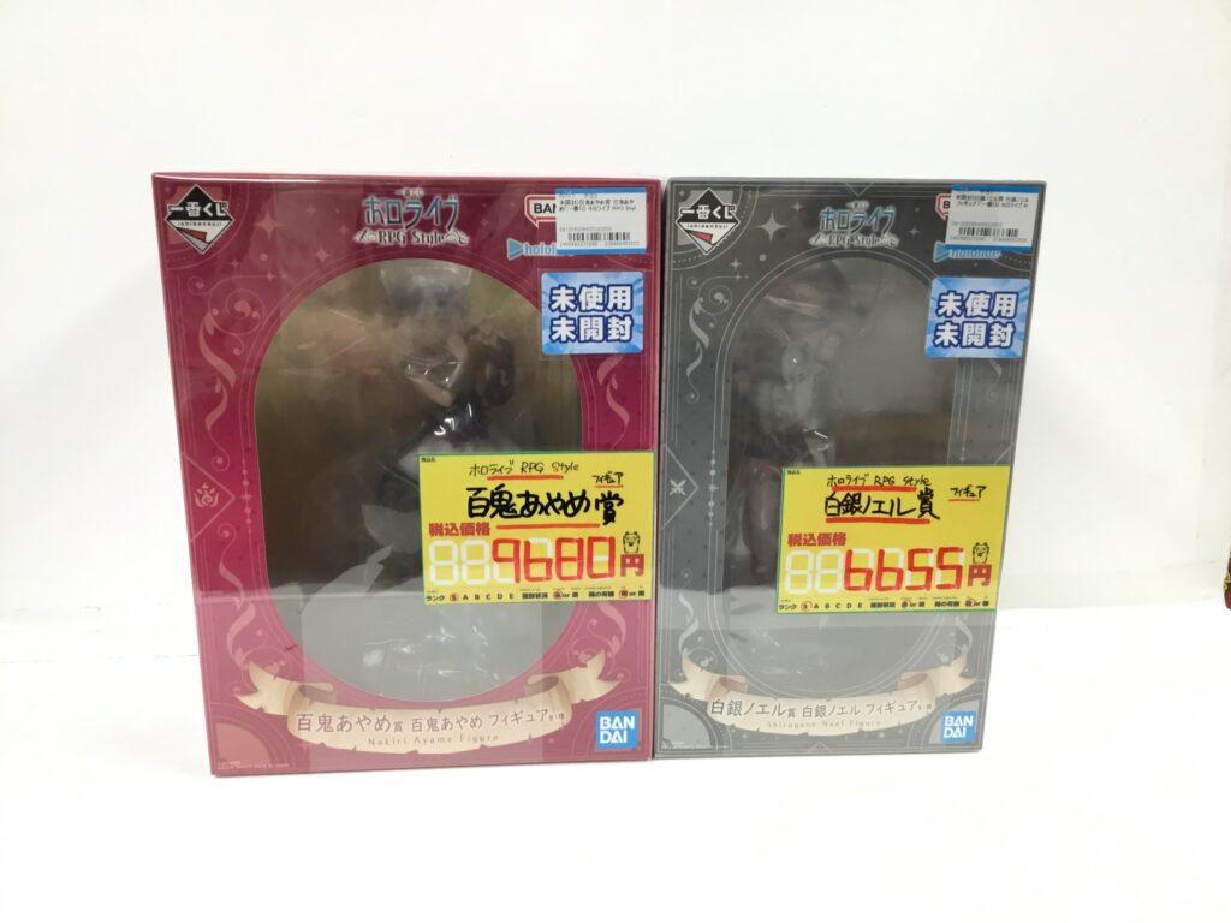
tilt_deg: -14.6
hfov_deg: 58.4
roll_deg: -0.4
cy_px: 462
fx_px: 1102
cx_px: 616
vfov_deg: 45.4
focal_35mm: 31
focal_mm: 3.3
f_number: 2.4
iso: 80
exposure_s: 1/30
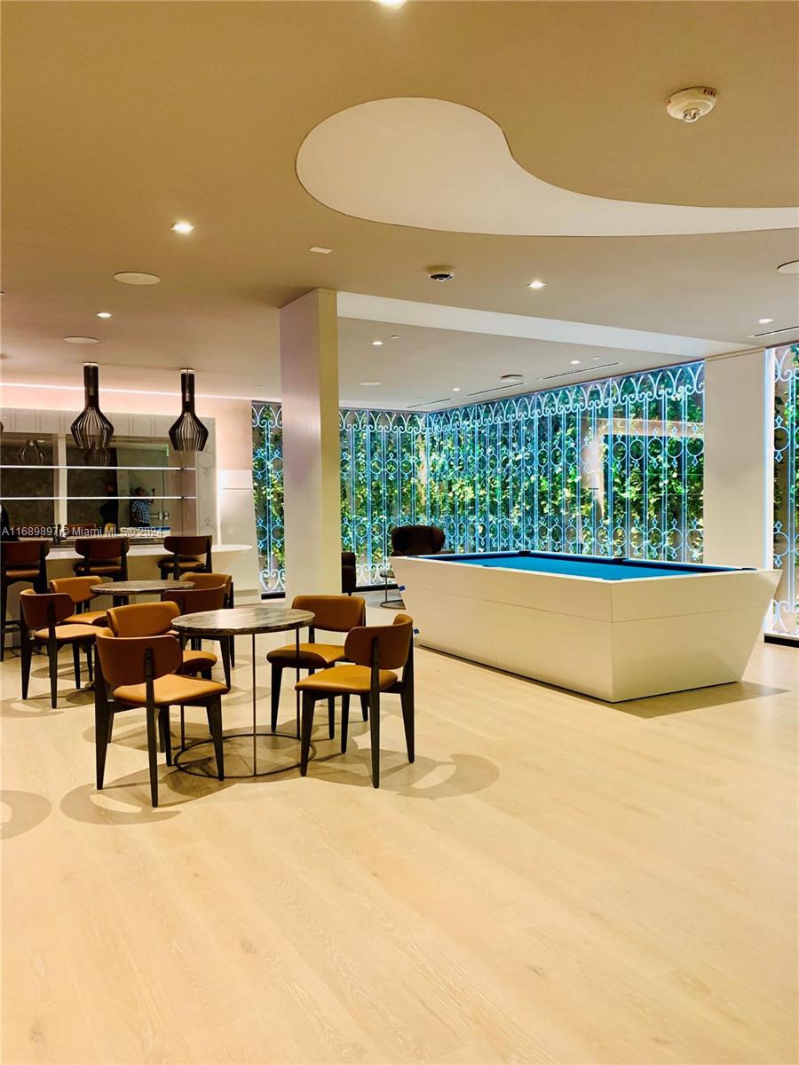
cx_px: 400
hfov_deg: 53.1
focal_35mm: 26
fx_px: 800
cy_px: 532
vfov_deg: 67.3
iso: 250
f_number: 1.8
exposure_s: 1/60
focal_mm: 4.25
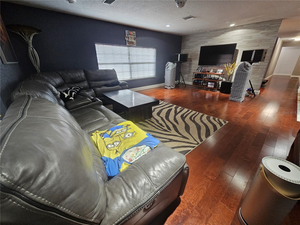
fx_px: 113
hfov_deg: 106.2
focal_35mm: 13
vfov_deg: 89.9
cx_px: 150
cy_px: 112
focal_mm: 2.2
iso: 400
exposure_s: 1/40
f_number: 2.2
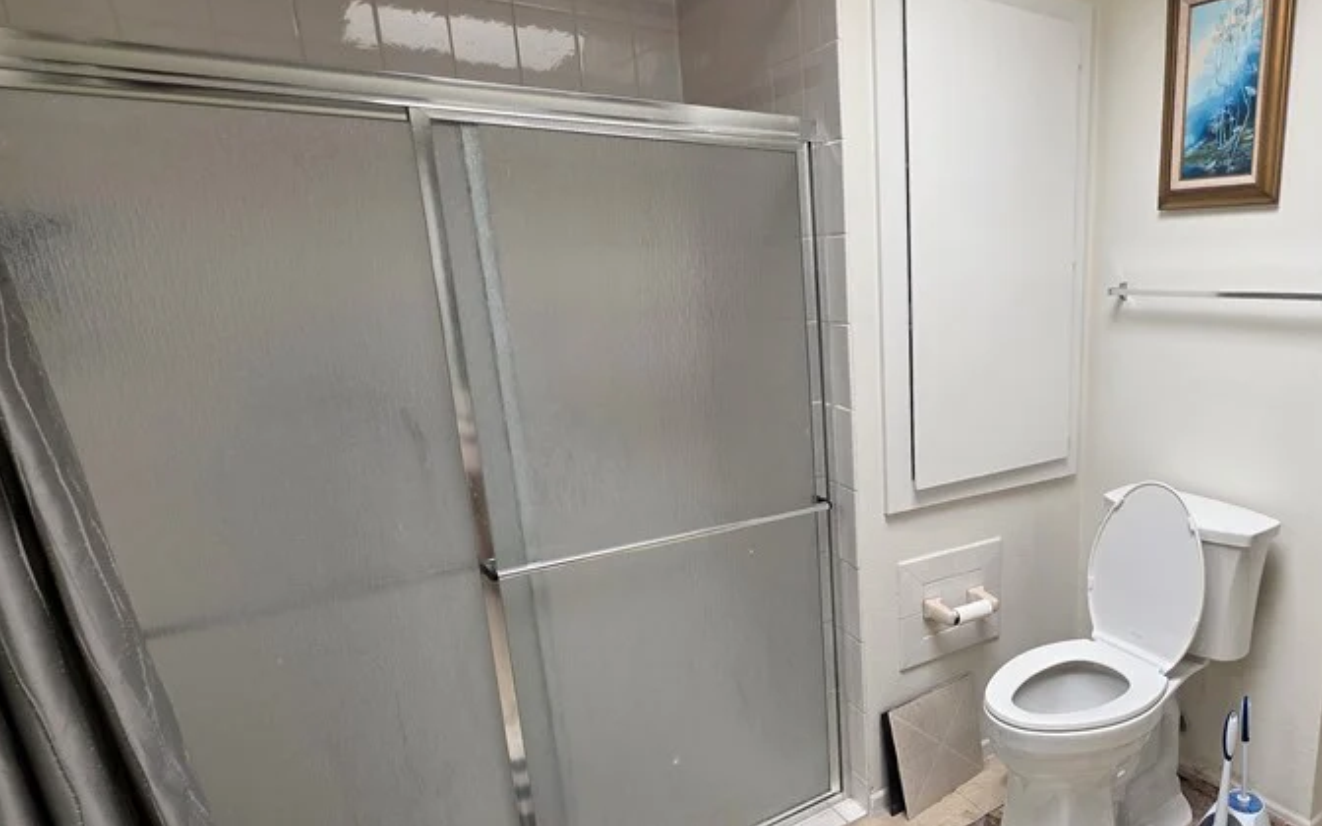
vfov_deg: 57.1
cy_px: 464
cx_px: 968
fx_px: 757
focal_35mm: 21
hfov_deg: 77.1
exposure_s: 1/120
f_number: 1.9
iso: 100
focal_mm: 2.2
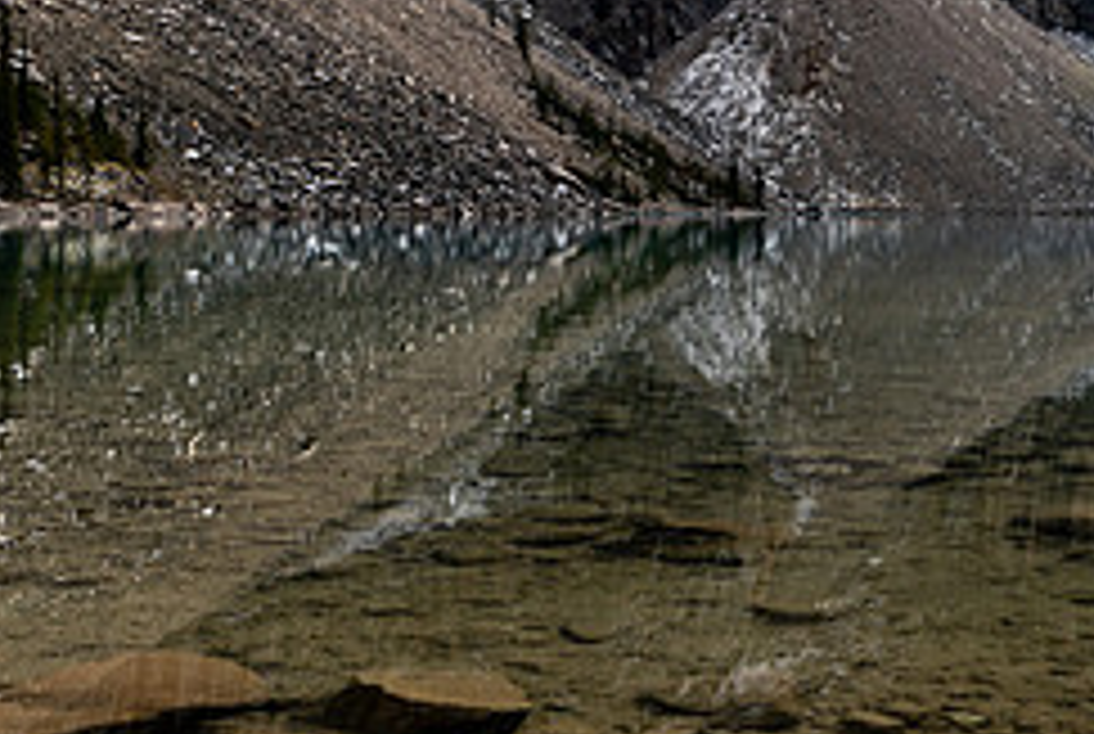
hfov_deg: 30.4
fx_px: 1948
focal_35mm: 64
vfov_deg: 21.2
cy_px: 230
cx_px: 918
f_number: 13
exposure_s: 1/13
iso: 64
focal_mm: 26
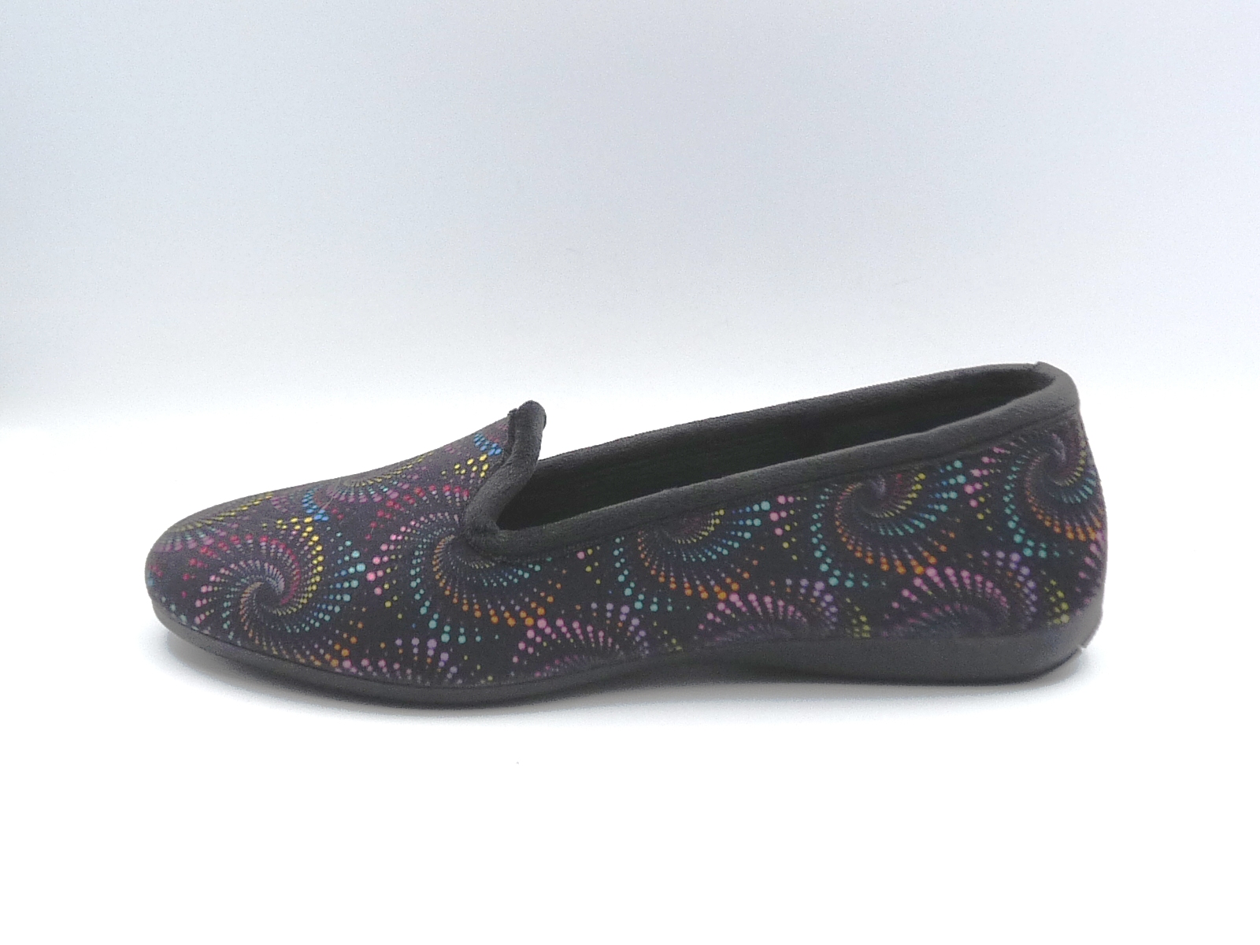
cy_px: 472
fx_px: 1820
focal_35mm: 50
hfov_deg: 38.2
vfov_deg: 29.1
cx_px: 630
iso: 100
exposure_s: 1/250
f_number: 4
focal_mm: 4.9
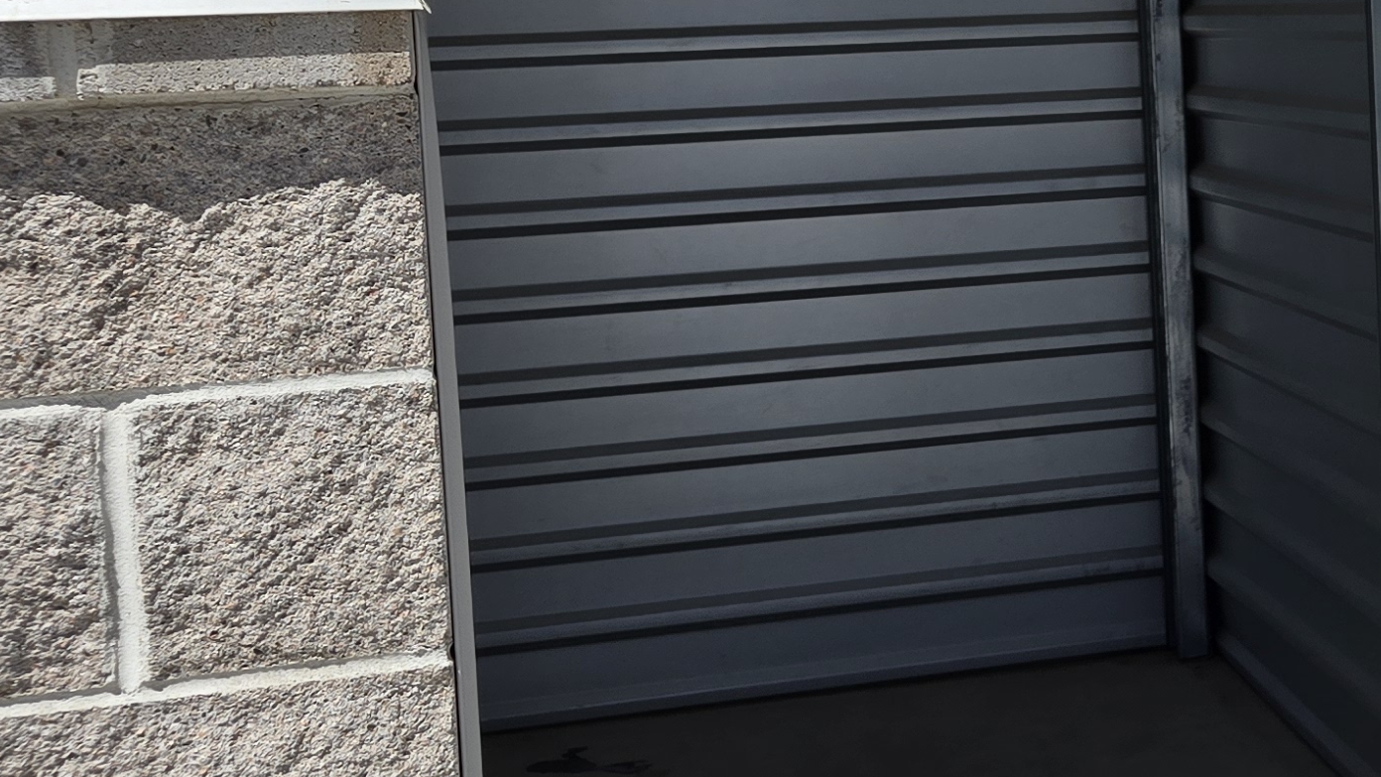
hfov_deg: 27.0
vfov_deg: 16.6
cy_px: 145
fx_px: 2637
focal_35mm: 72
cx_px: 1506
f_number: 1.8
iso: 25
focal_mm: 5.4
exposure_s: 1/2346
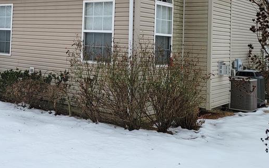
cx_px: 57
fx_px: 374
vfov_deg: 24.6
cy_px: 16
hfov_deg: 38.2
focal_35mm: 51
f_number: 1.8
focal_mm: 6.7
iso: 16
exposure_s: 1/476
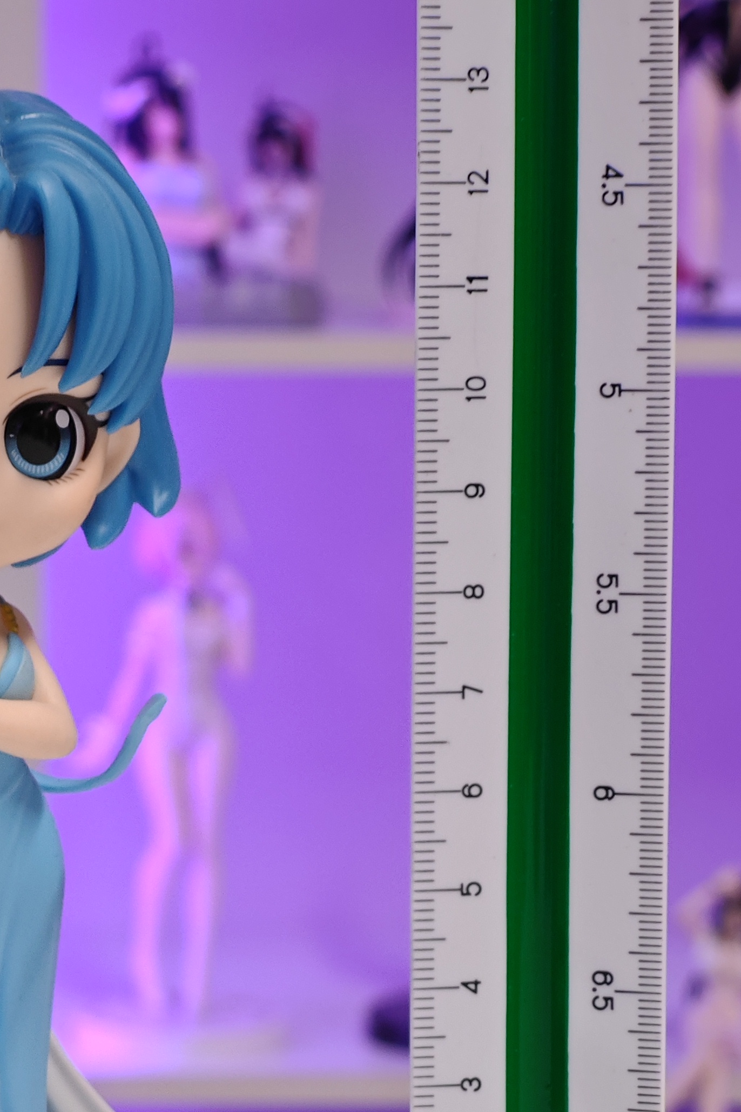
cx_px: 82
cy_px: 816
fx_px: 4074
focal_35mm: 132
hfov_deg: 10.3
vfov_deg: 15.5
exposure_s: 1/21
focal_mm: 7.48
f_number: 2.4
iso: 400
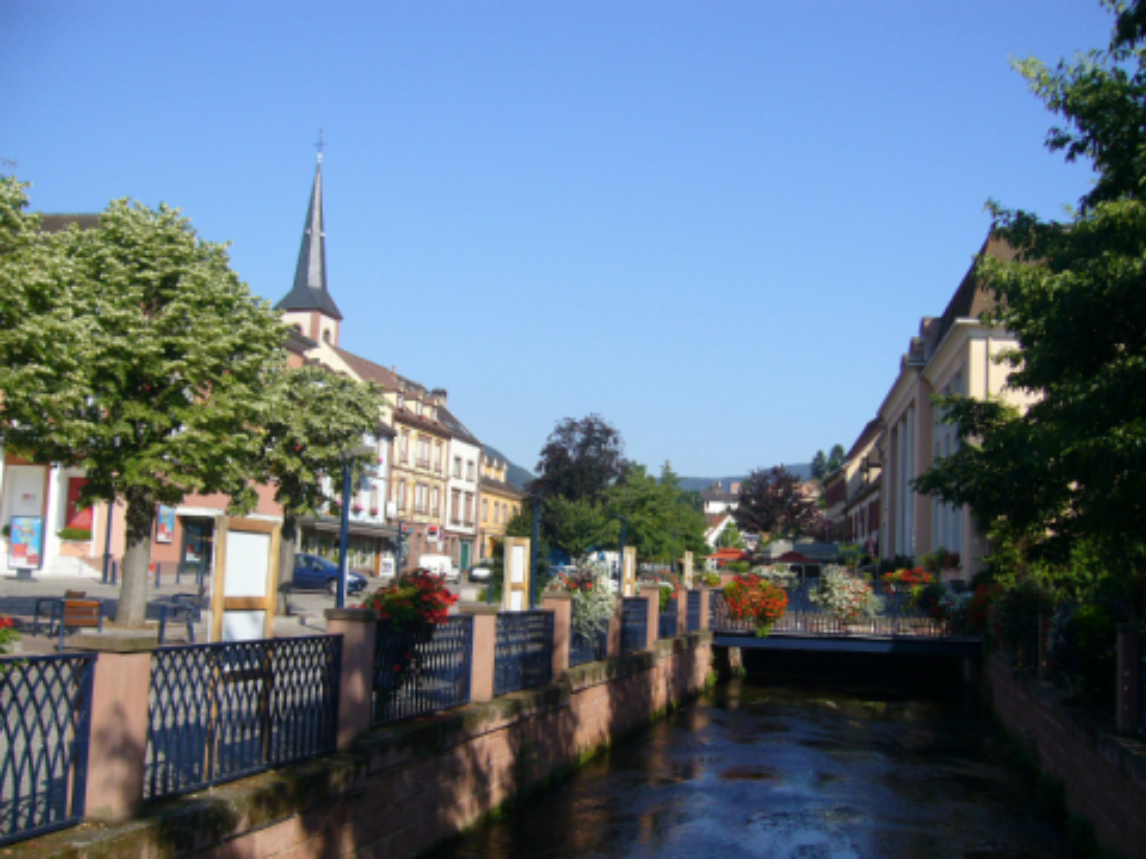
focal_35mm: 35
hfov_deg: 52.6
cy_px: 430
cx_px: 573
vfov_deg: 40.7
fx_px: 1159
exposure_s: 1/320
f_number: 5.6
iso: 80
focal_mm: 5.8
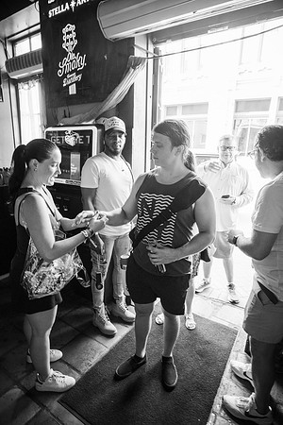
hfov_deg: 61.9
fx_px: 236
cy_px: 212
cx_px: 142
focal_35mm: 20
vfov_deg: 84.0
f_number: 5.6
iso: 1250
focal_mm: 20
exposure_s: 1/80
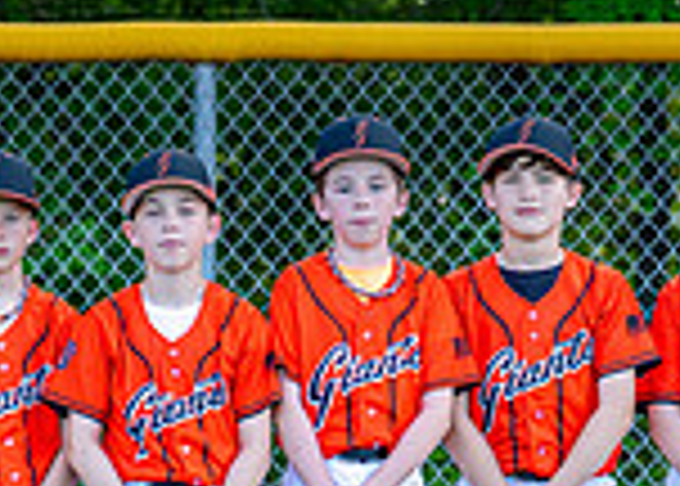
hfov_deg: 9.3
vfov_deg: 6.7
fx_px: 4173
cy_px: 461
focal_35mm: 216
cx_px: 222
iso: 125
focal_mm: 50
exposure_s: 1/400
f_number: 2.8
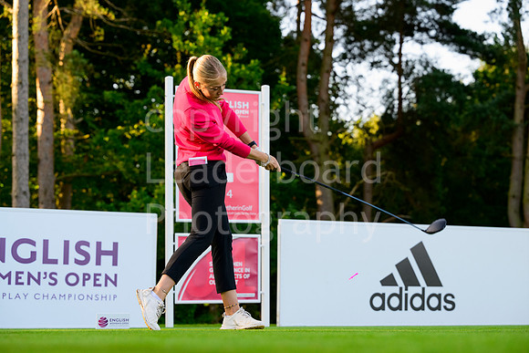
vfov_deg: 15.5
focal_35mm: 88
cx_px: 264
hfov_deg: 23.1
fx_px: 1293
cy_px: 176
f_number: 4
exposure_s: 1/1600
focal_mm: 88
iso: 1600
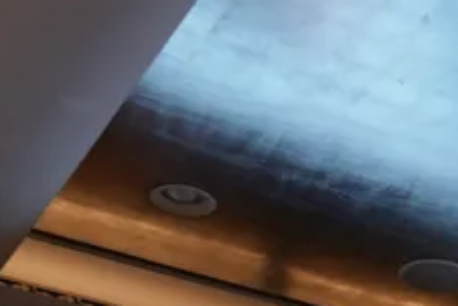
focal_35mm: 136
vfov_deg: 8.9
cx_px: 817
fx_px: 1731
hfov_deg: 13.5
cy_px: 787
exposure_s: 1/160
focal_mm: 24
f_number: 4
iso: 640
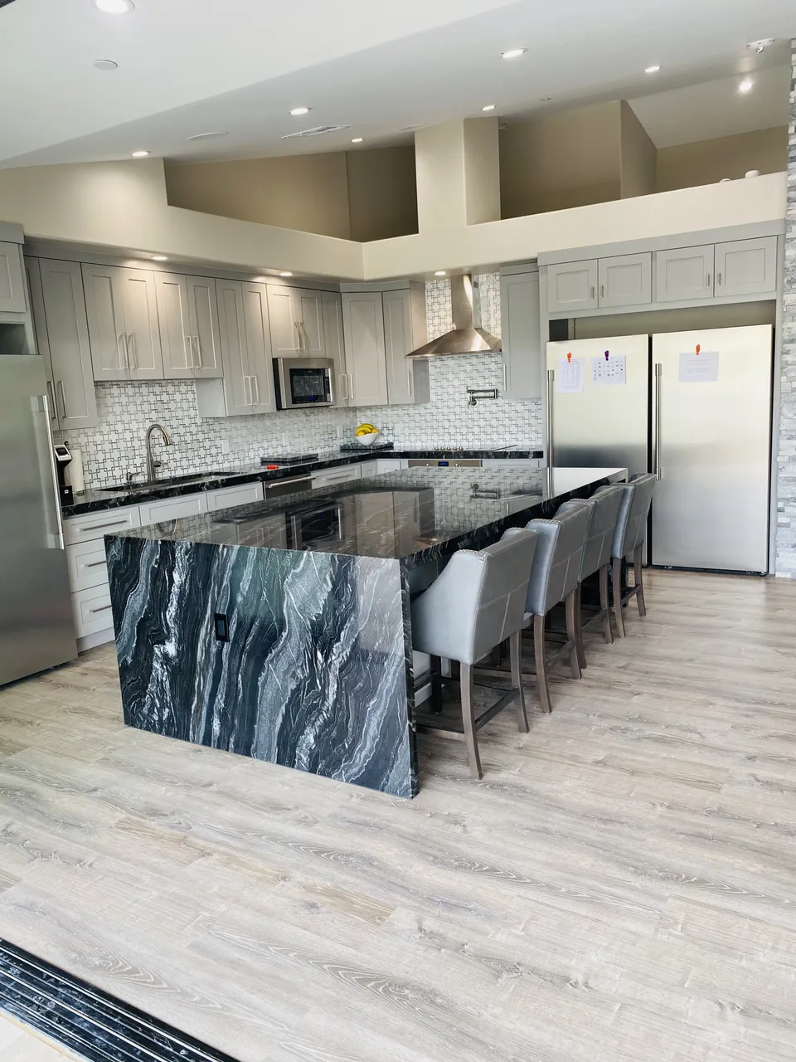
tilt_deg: -9.2
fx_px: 797
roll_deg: +2.9
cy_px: 531
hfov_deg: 53.1
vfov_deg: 67.3
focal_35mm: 26
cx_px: 398
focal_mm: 4.2
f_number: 1.8
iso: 40
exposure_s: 1/62
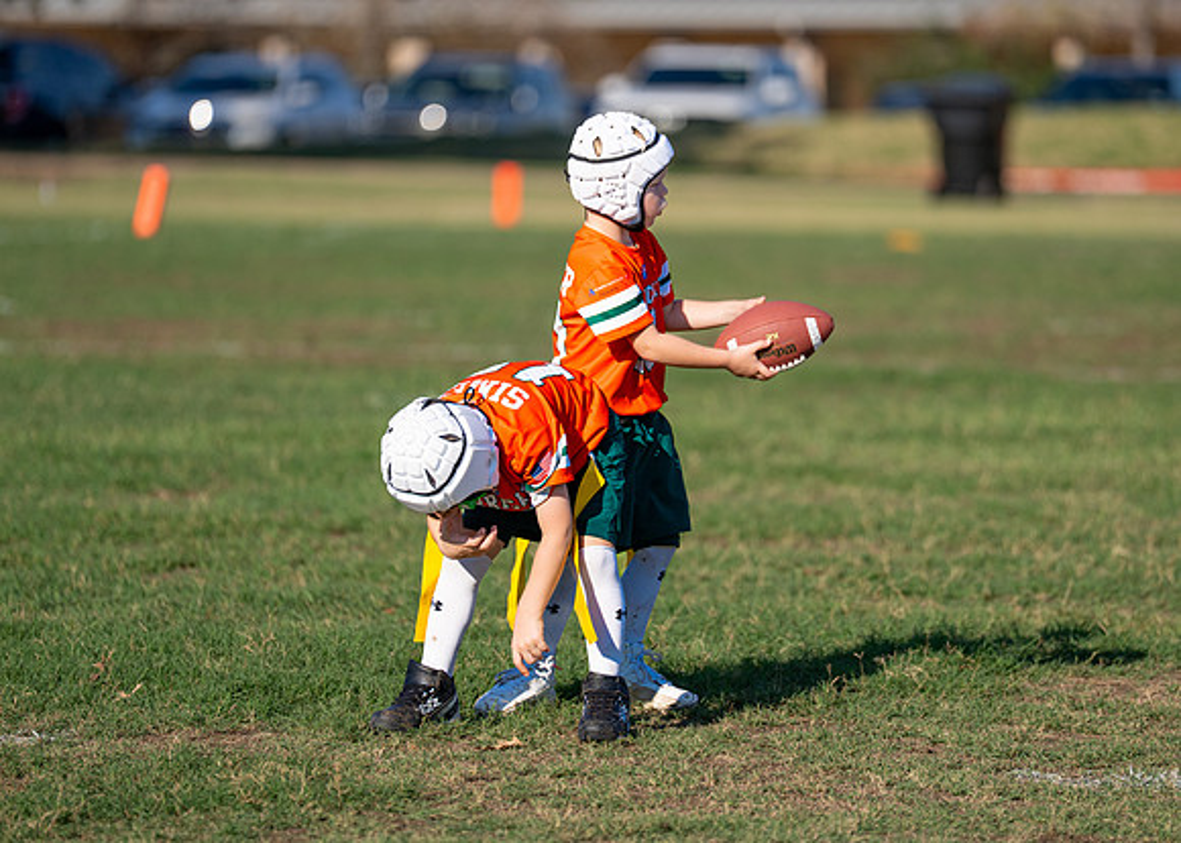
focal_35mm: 254
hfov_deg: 7.9
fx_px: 8533
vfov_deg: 5.7
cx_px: 633
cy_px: 362
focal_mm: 200
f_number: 2.8
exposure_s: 1/4000
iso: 160
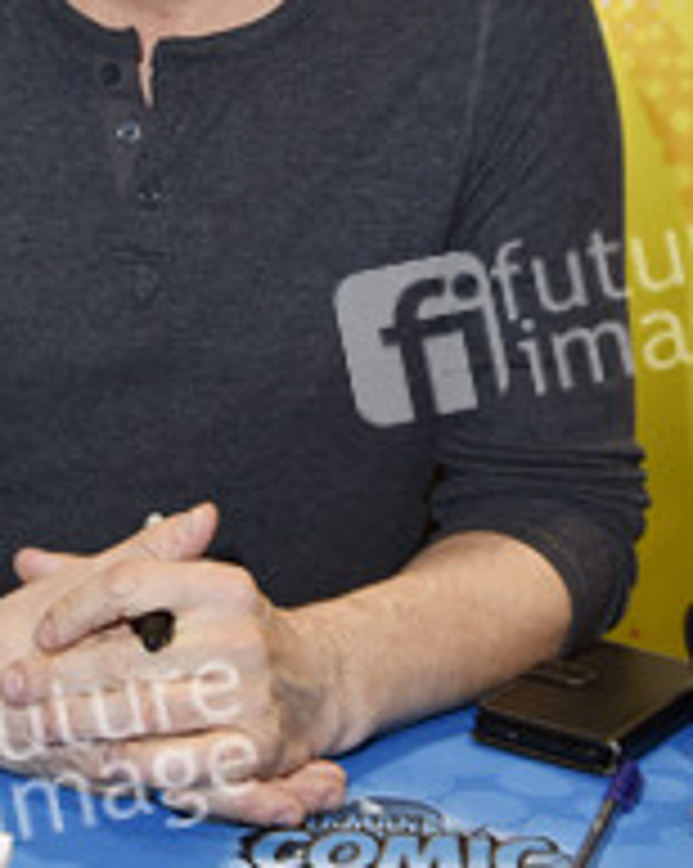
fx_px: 2594
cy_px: 94
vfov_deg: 18.7
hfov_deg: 15.1
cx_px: 158
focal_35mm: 101
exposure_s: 1/125
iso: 1000
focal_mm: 52
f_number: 5.6
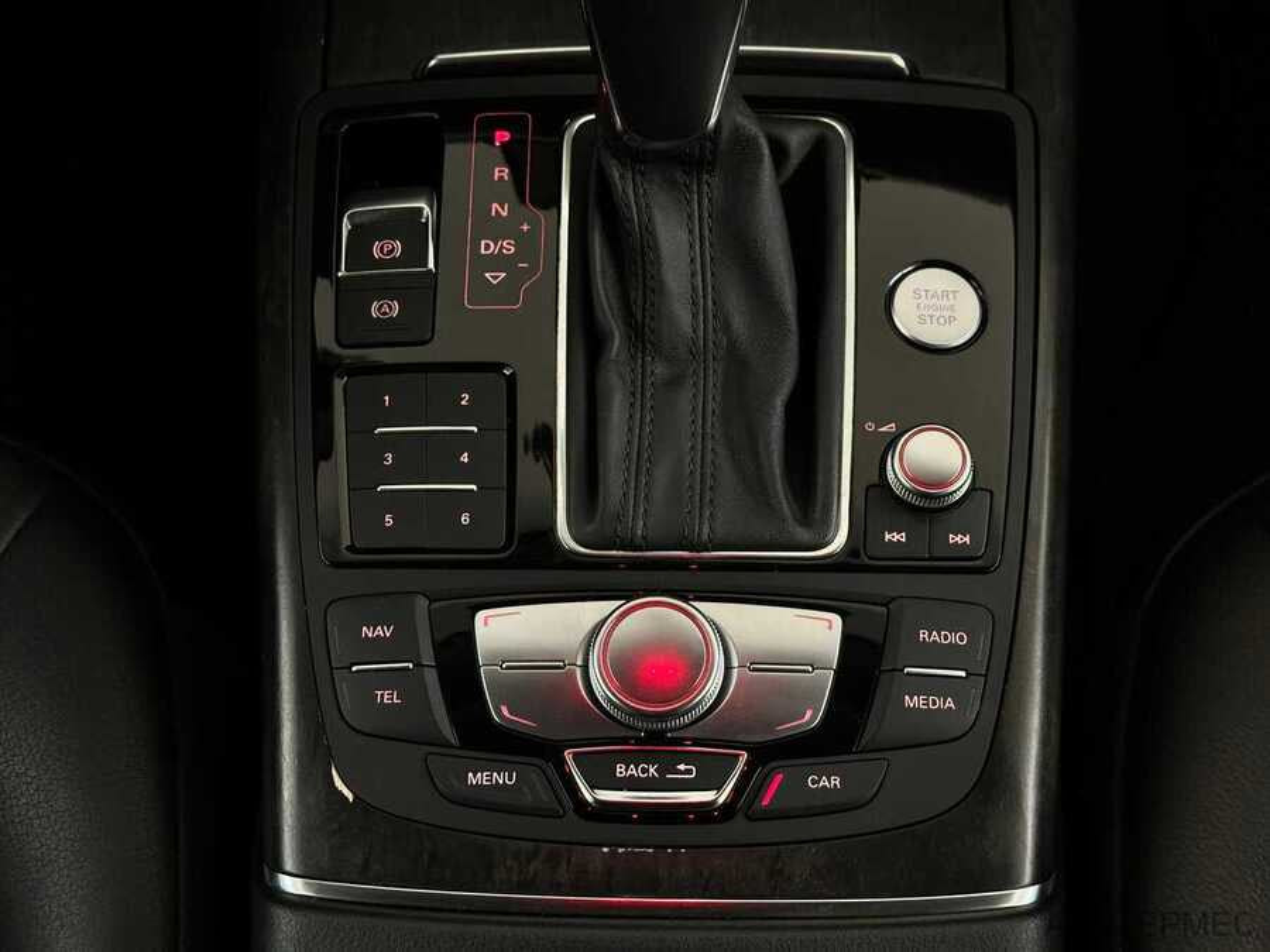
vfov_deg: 30.3
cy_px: 476
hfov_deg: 39.7
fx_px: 1761
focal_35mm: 48
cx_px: 635
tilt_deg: -59.8
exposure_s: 1/50
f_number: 1.78
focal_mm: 6.86
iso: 100
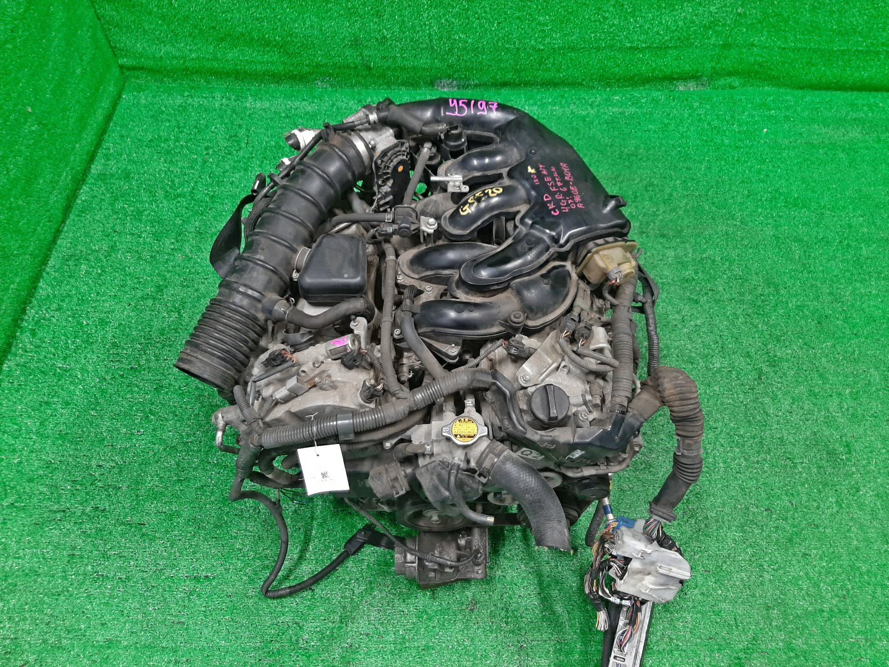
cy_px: 334
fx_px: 668
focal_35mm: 26
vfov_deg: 53.1
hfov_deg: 67.3
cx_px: 444
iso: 142
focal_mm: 3.93
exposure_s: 1/50
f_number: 1.7
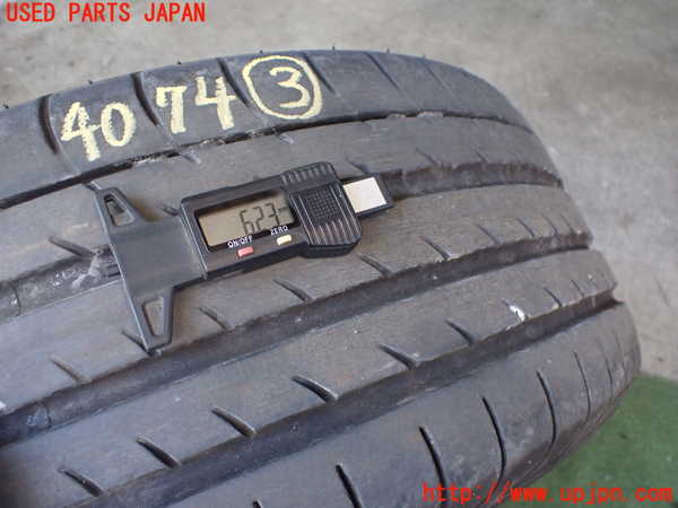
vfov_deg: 46.8
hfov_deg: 60.0
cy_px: 254
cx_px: 339
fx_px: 588
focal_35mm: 30
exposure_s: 1/125
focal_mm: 5.4
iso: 500
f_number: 2.3
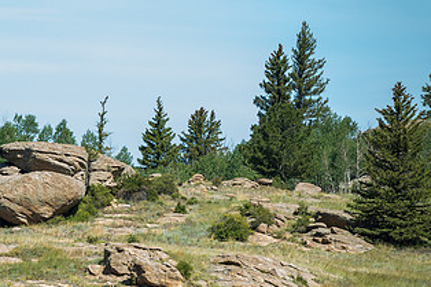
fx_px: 4427
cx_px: 62
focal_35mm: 370
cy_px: 232
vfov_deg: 3.7
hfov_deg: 5.6
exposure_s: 1/320
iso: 200
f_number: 13
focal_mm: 200
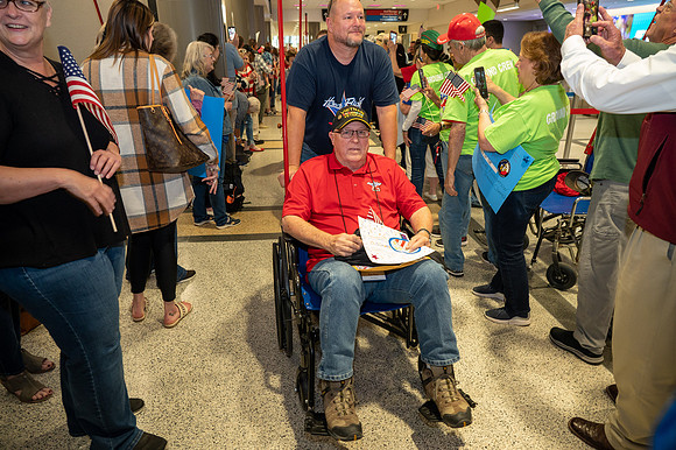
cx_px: 338
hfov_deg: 73.8
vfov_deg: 53.1
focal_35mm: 24
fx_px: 450
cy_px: 225
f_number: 4.5
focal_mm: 24
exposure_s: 1/40
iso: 1600
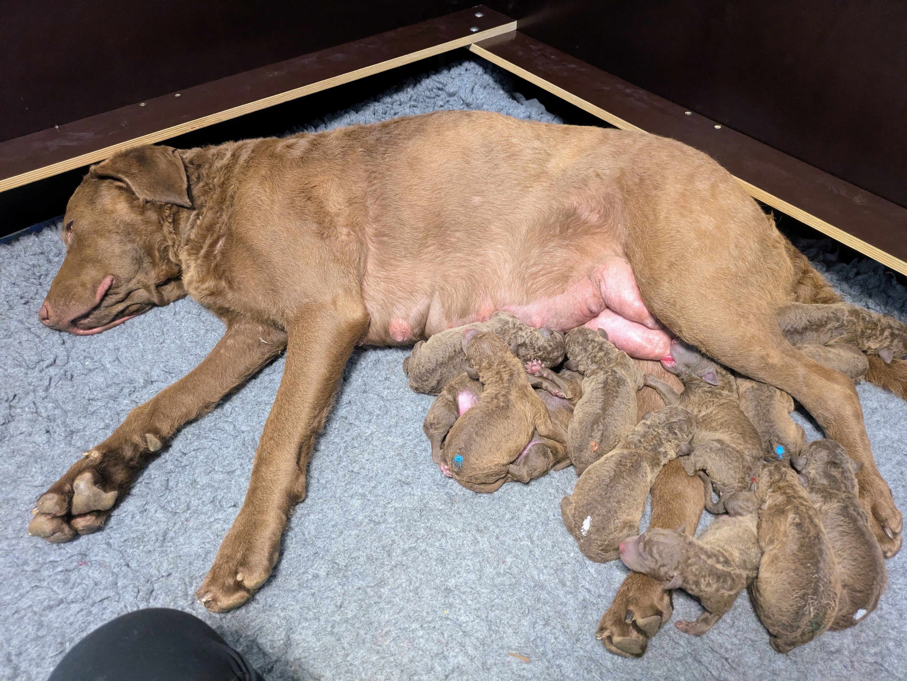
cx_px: 454
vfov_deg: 54.9
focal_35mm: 25
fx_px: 655
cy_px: 340
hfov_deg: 69.4
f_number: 1.89
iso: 1156
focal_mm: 5.43
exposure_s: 1/25
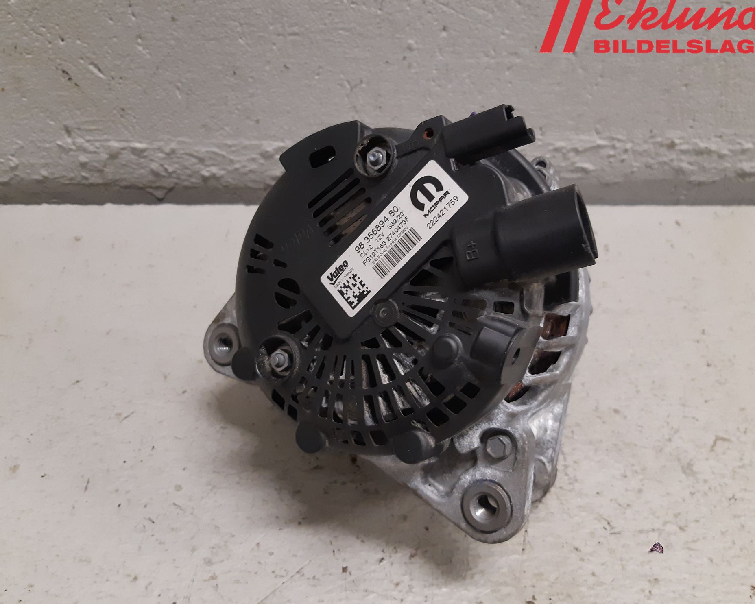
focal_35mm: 28
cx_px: 373
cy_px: 297
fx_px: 626
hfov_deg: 62.2
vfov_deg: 51.5
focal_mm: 3.93
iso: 200
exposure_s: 1/50
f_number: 1.7
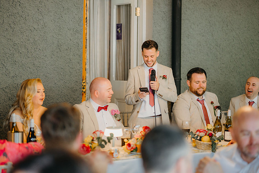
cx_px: 128
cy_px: 87
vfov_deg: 15.9
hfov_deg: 23.6
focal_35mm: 86
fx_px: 620
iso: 1000
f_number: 2
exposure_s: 1/200
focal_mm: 85
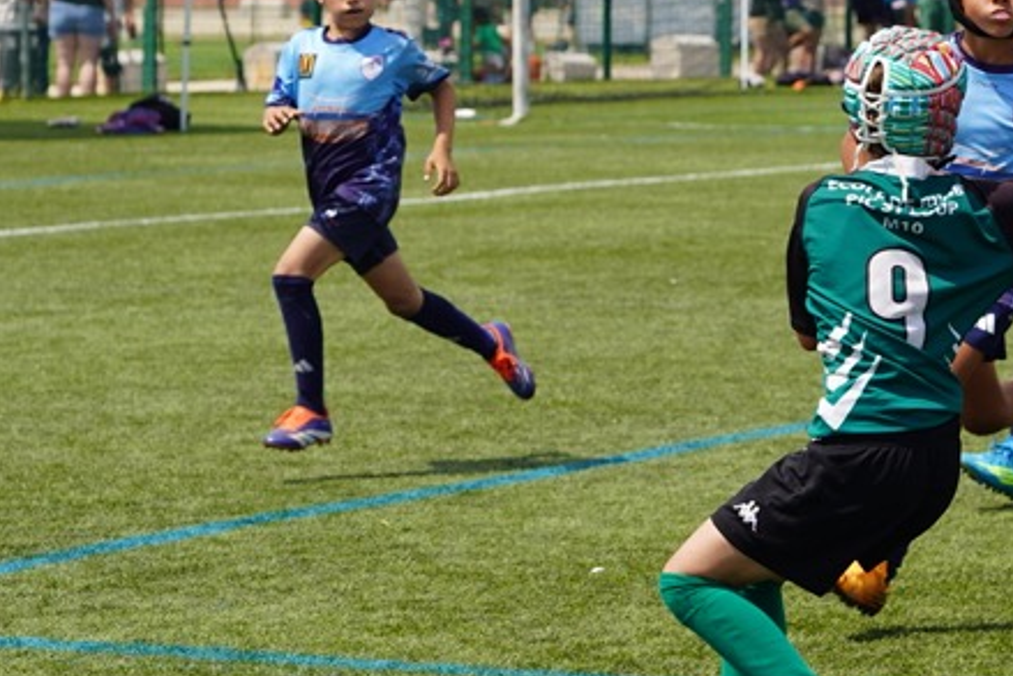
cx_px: 845
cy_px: 140
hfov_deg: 10.0
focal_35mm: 204
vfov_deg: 6.7
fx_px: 5742
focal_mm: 70
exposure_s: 1/640
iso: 100
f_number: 5
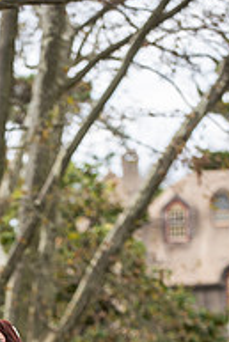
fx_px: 2886
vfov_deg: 6.8
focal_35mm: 303
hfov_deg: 4.5
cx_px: -7
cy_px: 388
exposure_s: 1/640
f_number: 3.5
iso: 320
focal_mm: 130
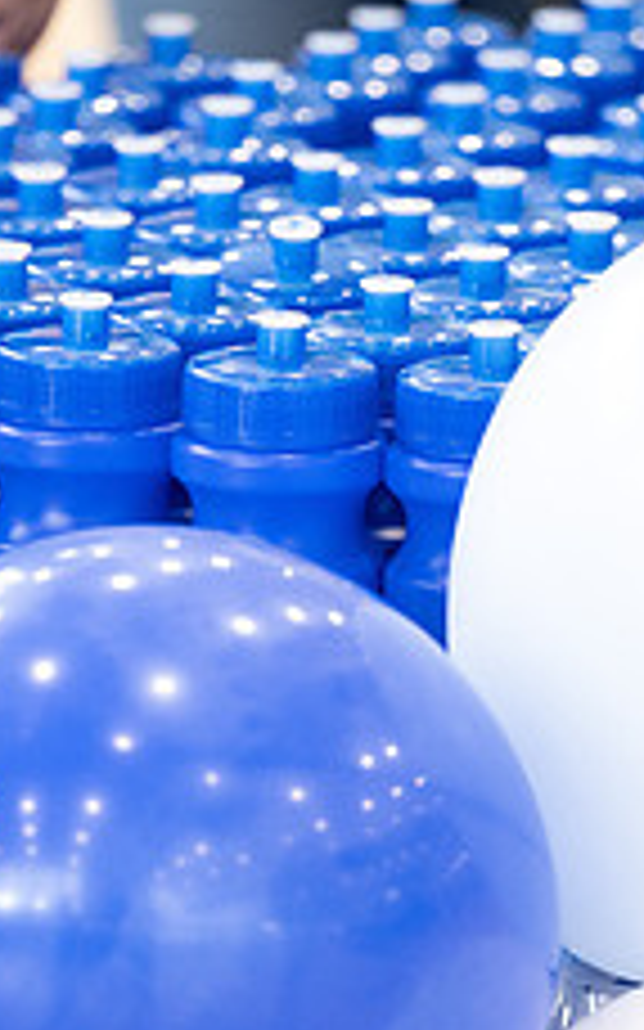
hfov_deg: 4.3
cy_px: 623
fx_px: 8655
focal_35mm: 308
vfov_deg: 6.8
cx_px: 353
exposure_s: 1/250
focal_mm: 115
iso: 2500
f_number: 2.8
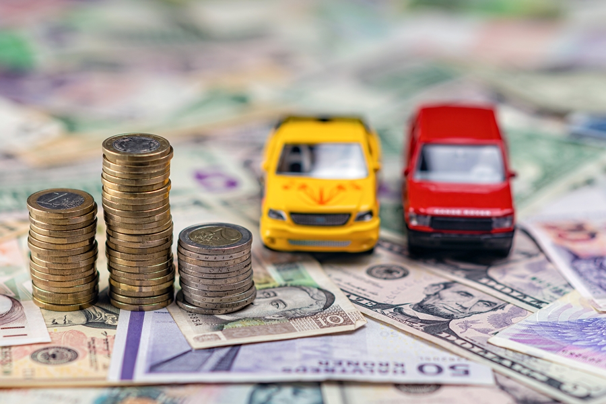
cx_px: 303
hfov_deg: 16.1
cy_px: 202
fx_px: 2146
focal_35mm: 128
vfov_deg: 10.8
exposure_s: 1/125
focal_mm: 85
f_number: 2.5
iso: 100
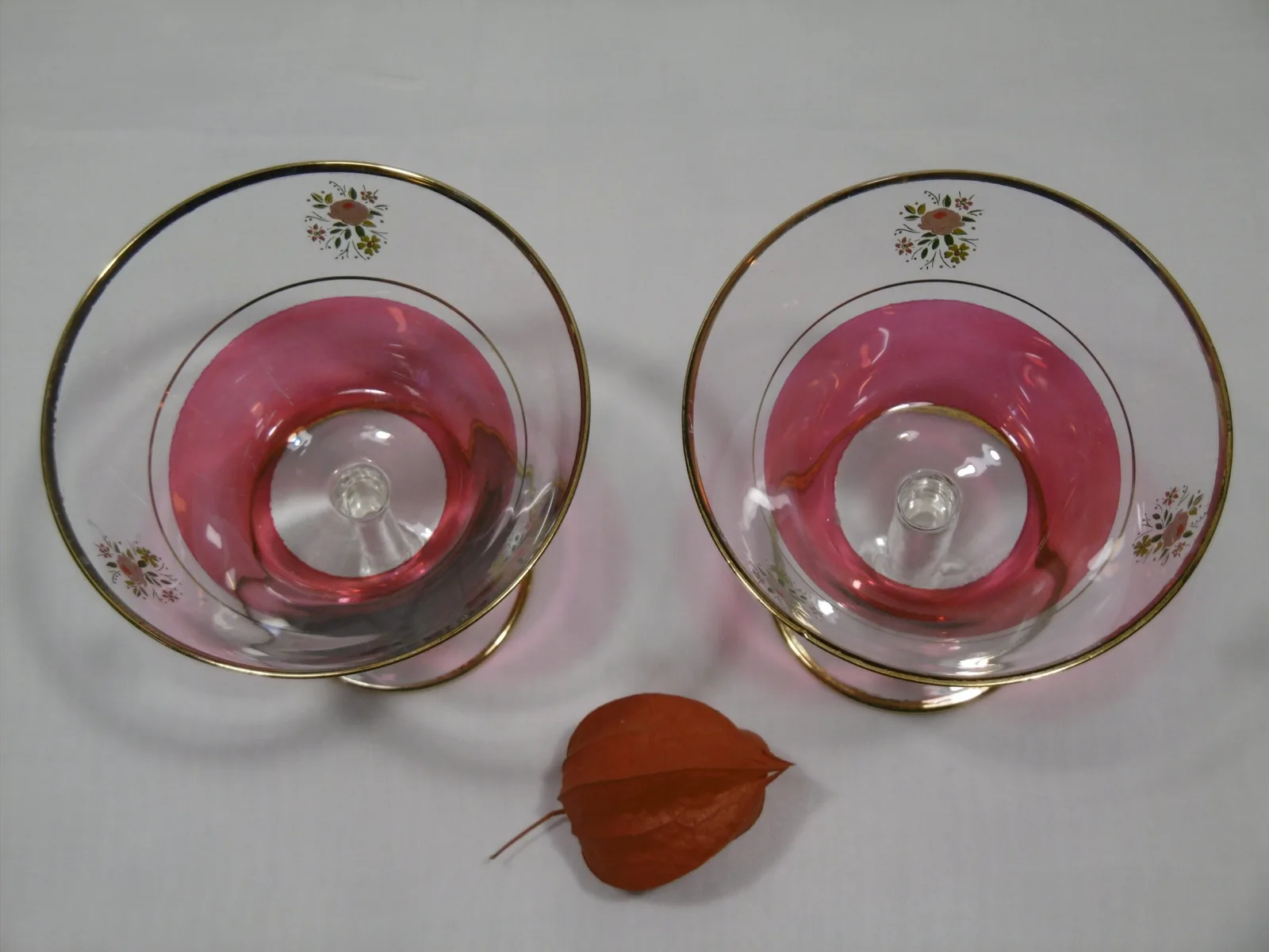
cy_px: 476
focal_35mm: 59
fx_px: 2163
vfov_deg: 24.8
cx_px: 634
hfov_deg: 32.7
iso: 100
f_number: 4.2
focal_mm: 10.5
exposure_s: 1/30
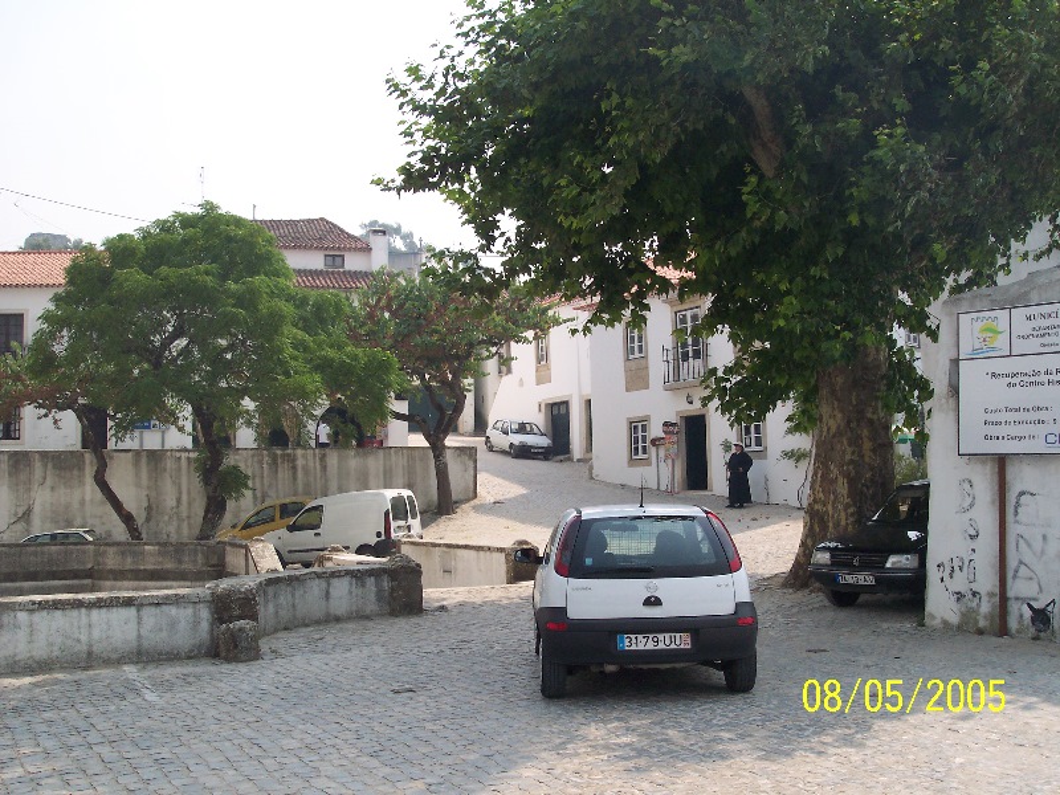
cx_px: 530
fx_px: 1164
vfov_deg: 37.7
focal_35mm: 38
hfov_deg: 49.0
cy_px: 398
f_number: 4.8
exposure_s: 1/500
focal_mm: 8
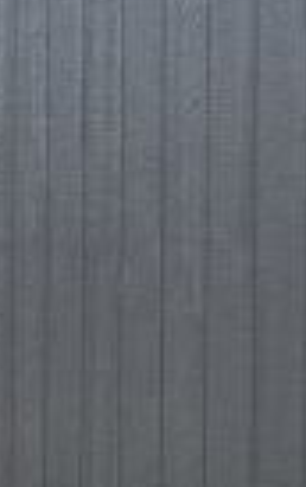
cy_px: 228
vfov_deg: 18.3
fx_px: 1516
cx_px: 601
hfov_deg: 10.6
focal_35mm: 114
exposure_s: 1/4057
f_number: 1.7
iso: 80
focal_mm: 6.3
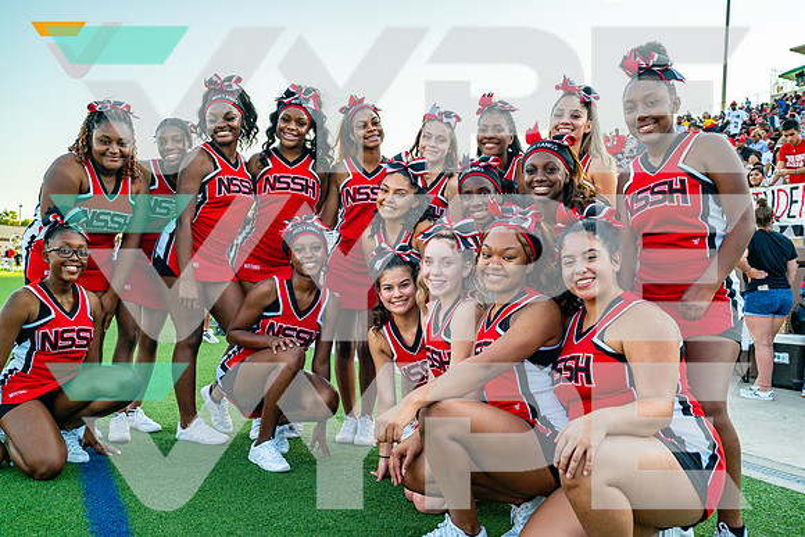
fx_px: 783
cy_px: 268
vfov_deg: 37.9
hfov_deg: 54.4
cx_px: 402
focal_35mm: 35
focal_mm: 35
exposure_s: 1/800
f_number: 5.6
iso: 400
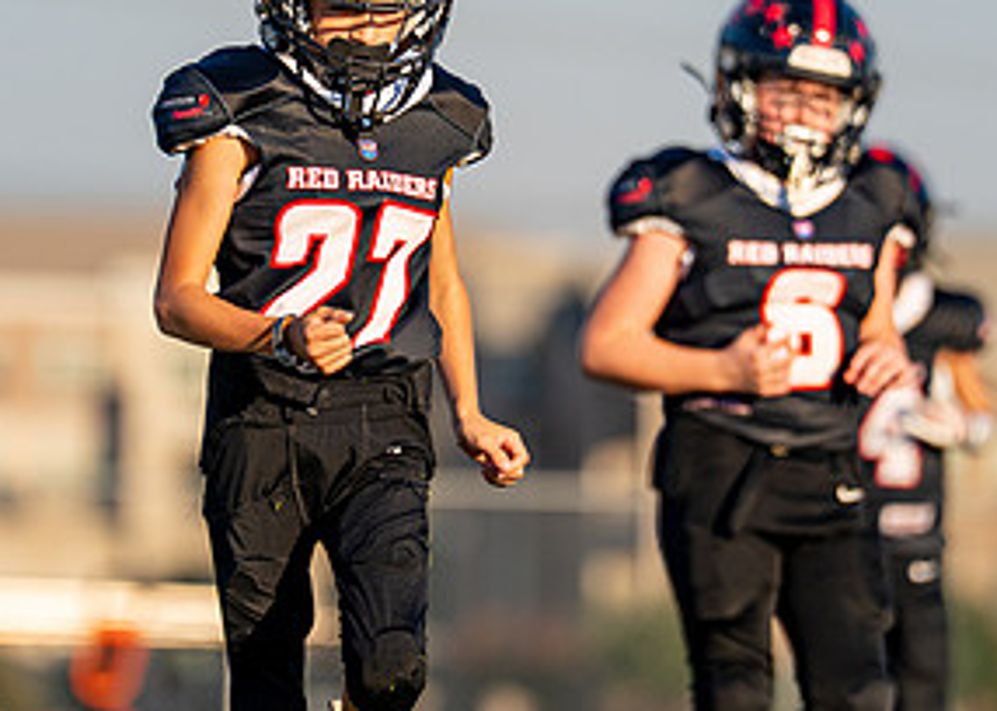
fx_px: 15142
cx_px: 352
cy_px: 217
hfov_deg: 3.8
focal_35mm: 535
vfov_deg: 2.7
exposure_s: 1/1600
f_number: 2.8
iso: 100
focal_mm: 200
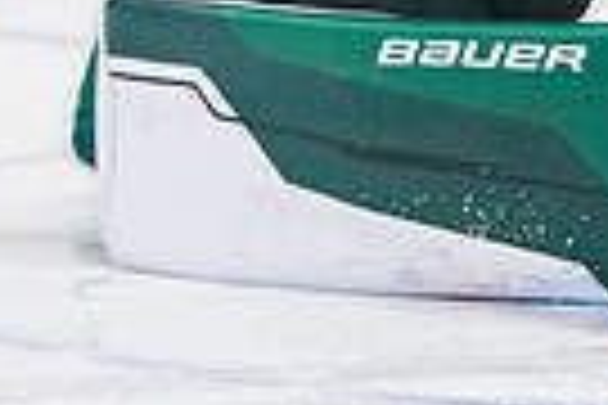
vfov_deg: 1.3
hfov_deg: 2.0
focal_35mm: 1055
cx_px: 279
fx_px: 17816
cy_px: -559
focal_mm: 145
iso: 2500
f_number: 3.2
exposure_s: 1/640
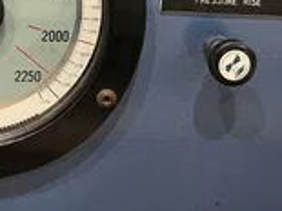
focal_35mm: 67
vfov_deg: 20.4
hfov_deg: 28.6
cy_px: -45
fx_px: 545
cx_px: 73
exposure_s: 1/60
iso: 160
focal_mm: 5.7
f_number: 1.5
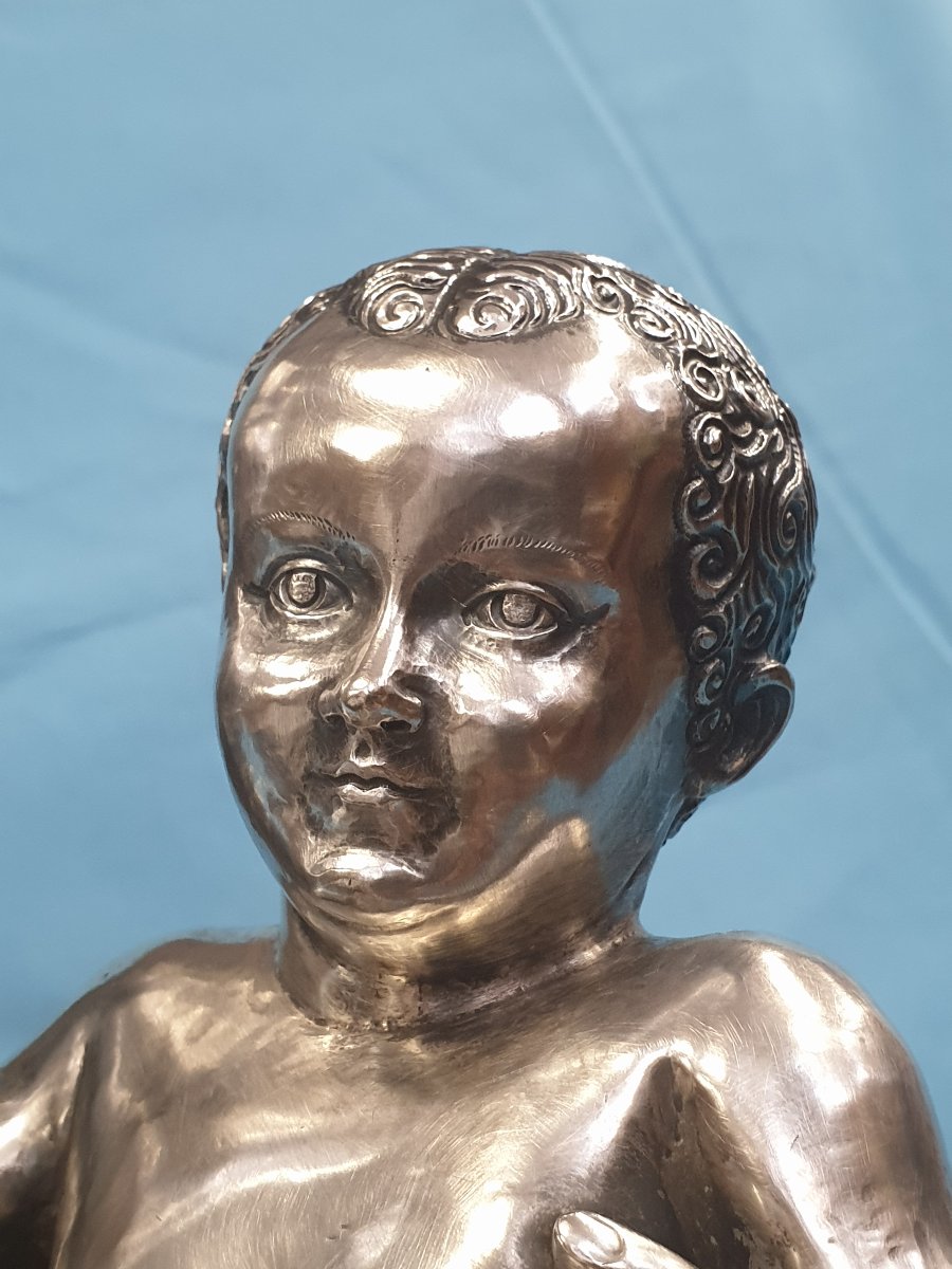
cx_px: 476
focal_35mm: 26
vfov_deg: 67.3
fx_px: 953
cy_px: 634
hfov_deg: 53.1
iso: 200
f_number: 2.4
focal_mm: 4.3
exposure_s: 1/50
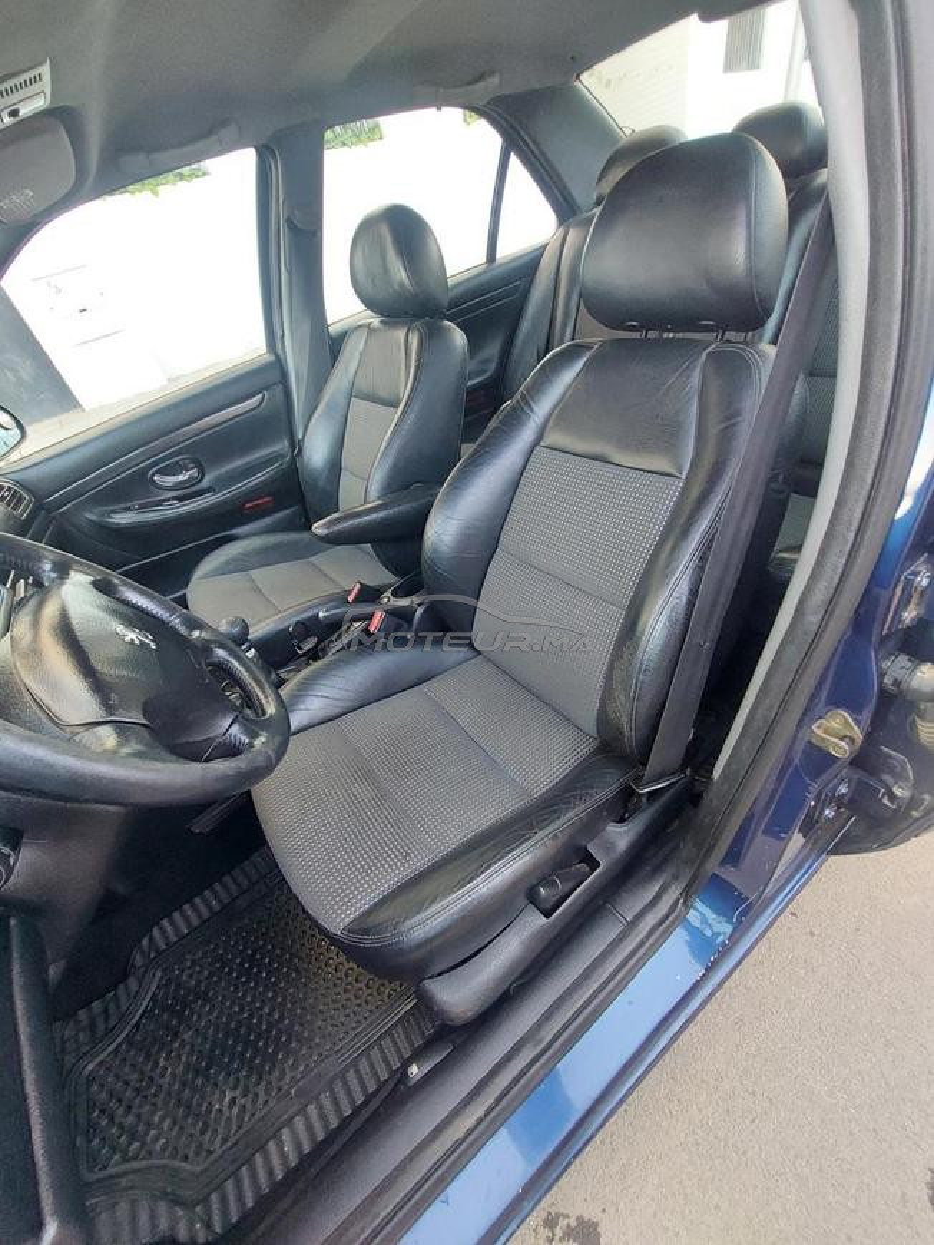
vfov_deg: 106.2
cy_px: 622
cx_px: 467
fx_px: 468
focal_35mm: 13
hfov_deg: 89.9
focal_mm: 1.74
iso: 125
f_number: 2.2
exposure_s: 1/50
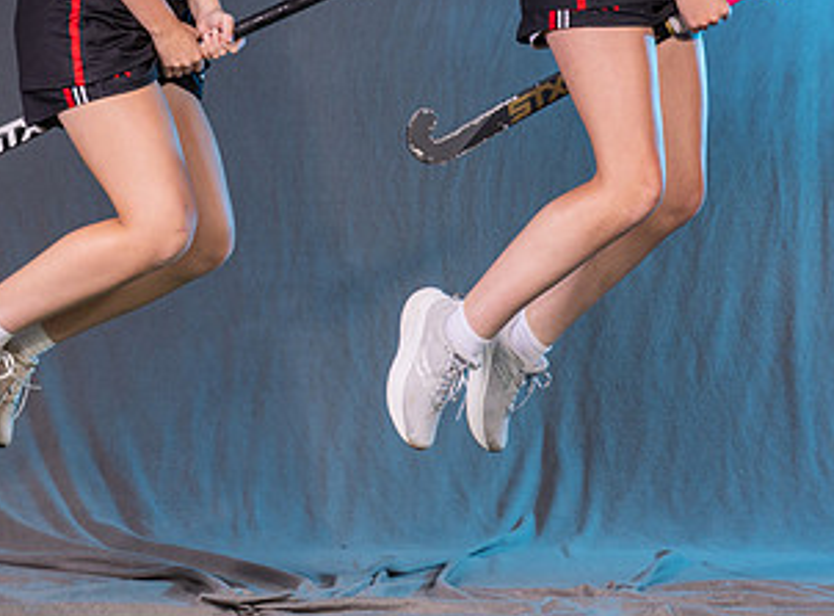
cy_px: 36
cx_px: 374
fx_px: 4504
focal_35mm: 188
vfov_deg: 7.8
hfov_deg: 10.6
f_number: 5.6
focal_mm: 70
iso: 80
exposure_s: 1/125
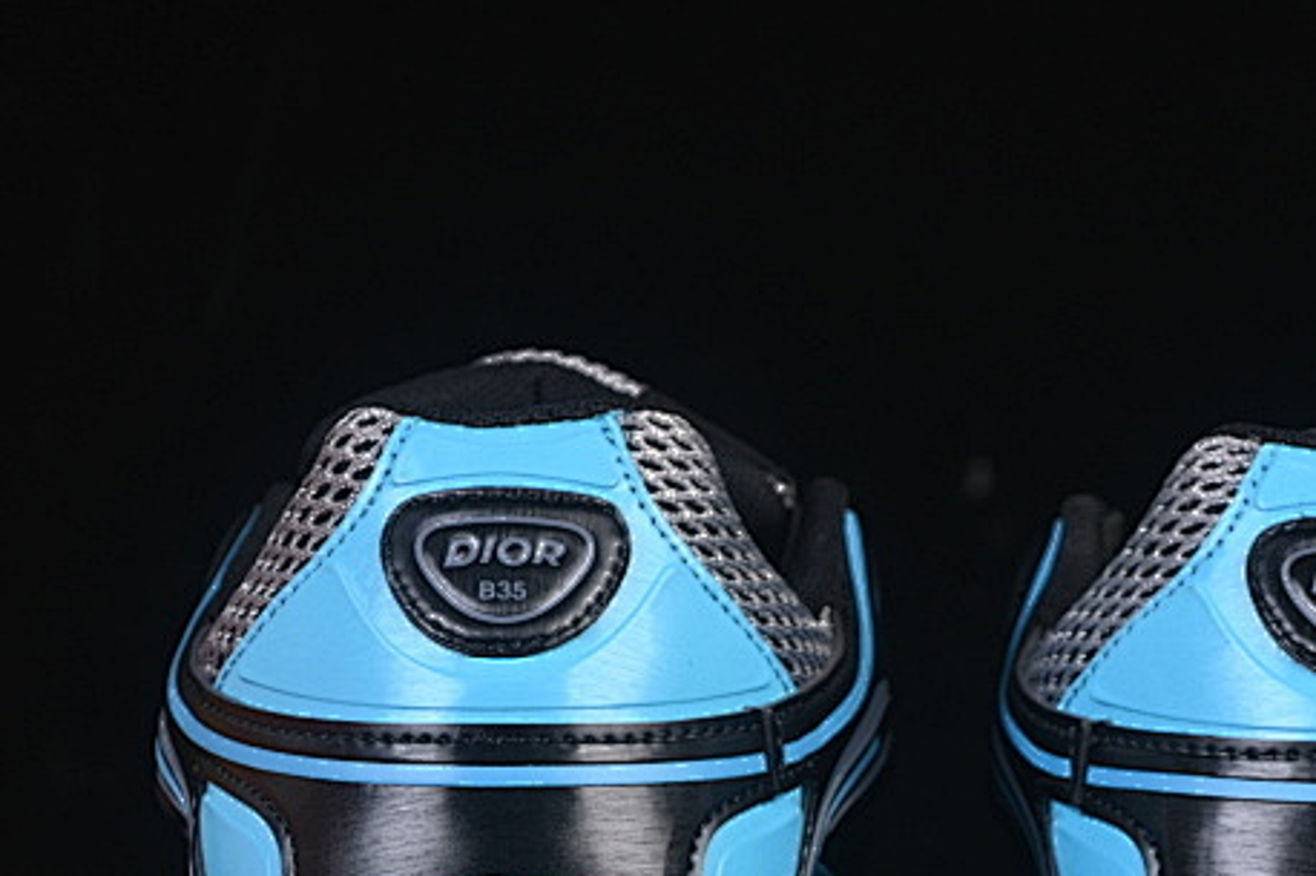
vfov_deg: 7.7
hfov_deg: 11.6
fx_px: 6468
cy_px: 658
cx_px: 977
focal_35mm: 177
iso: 160
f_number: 6.3
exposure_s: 1/60
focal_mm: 50
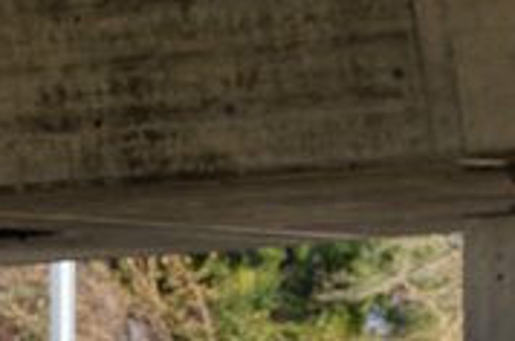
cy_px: 618
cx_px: 33
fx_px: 6326
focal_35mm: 443
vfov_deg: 3.1
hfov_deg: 4.7
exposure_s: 1/160
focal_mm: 82
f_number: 8
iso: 200
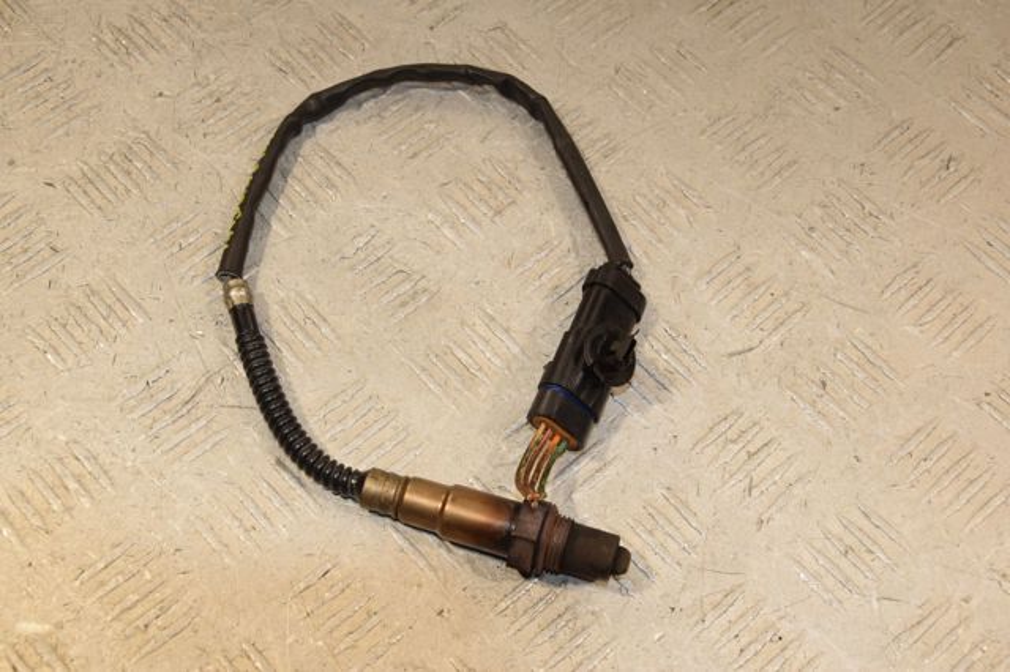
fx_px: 1598
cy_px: 336
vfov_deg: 23.8
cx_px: 505
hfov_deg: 35.1
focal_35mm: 57
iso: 800
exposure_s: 1/200
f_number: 9
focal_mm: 38
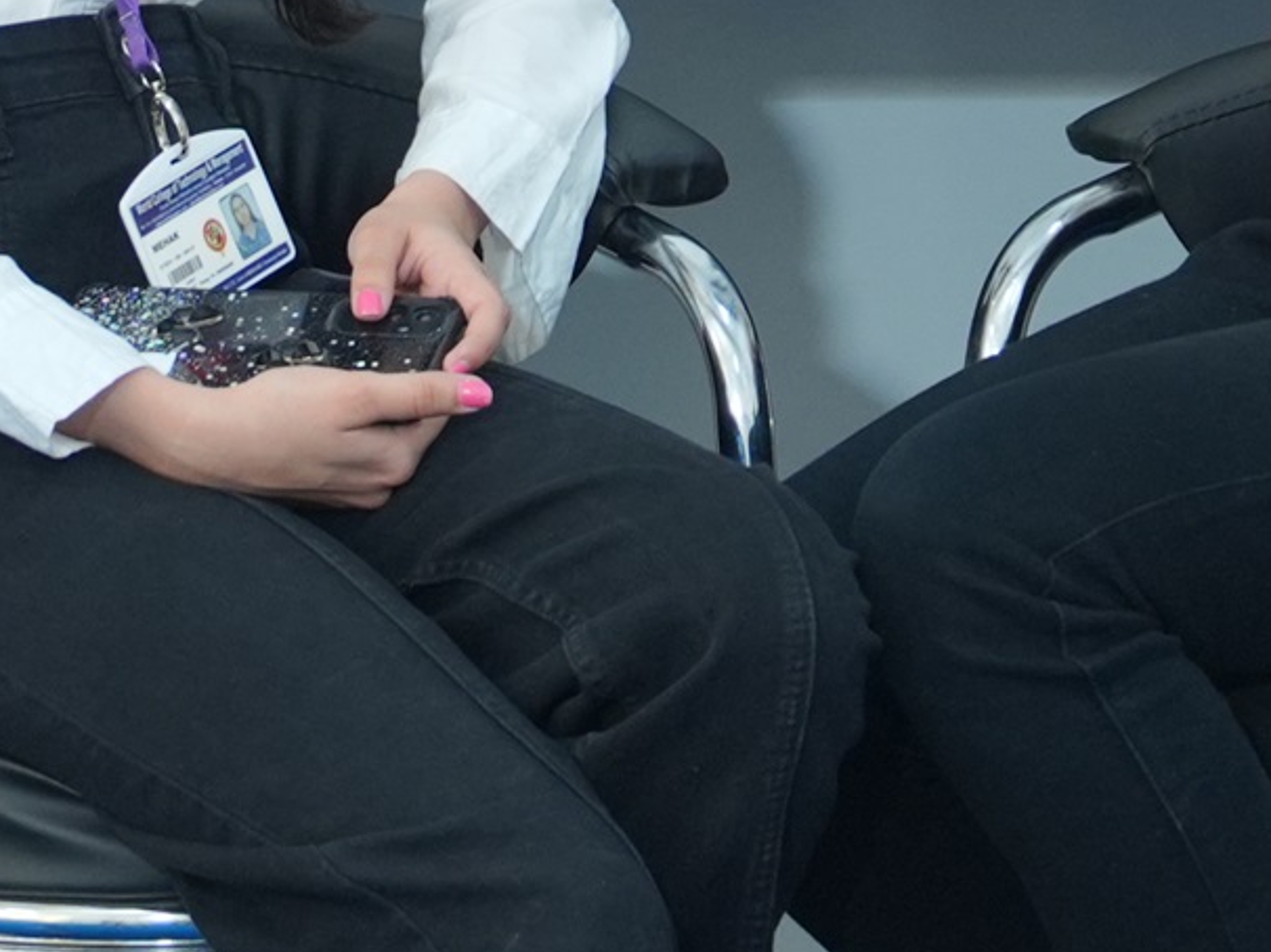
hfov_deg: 7.8
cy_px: -842
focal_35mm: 254
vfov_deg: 5.7
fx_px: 9322
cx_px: 526
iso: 500
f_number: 2.8
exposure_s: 1/80
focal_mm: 32
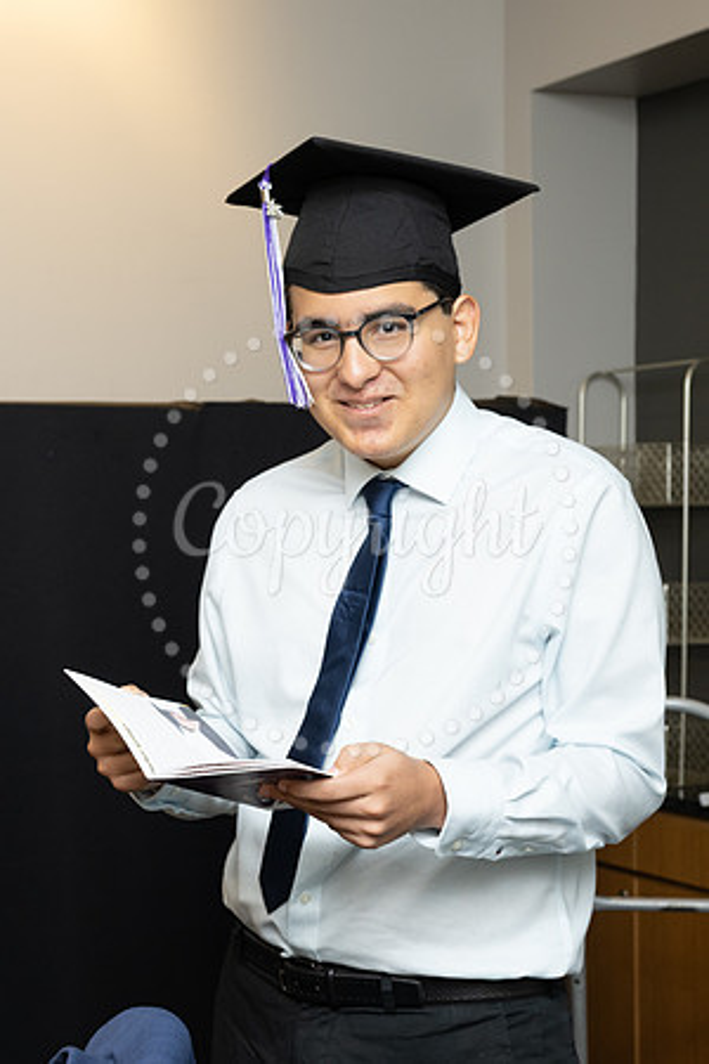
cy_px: 542
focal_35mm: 60
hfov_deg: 22.2
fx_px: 1778
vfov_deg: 33.3
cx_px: 122
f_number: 5.6
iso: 640
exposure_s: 1/80
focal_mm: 39
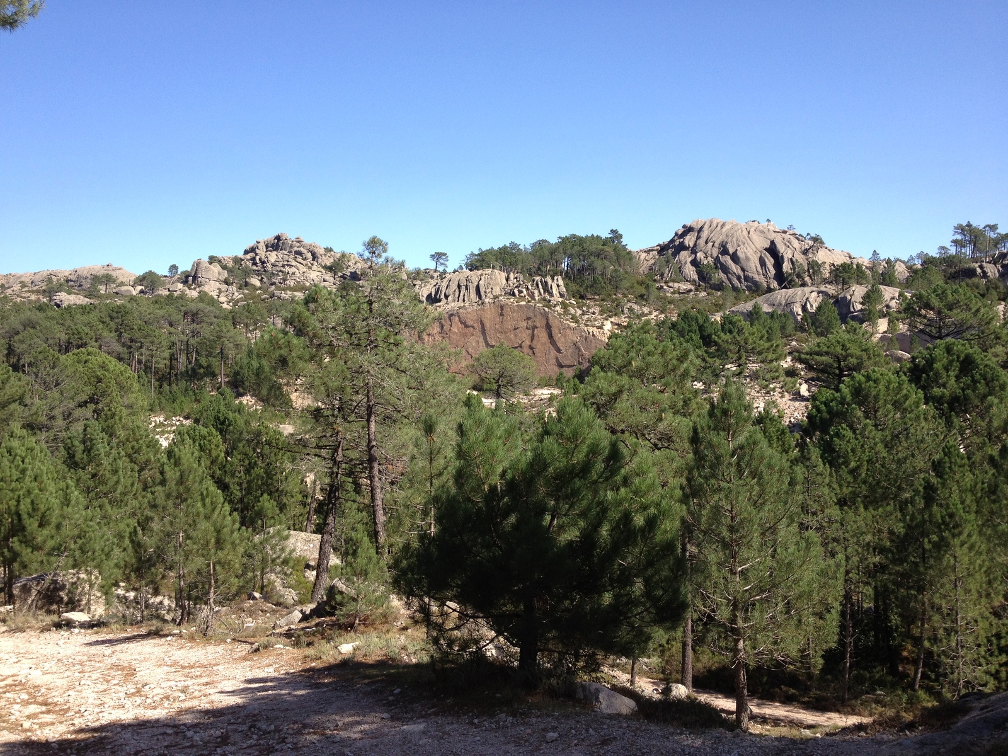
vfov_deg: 40.7
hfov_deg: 52.6
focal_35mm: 35
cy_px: 378
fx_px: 1019
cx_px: 504
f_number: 2.4
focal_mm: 4.28
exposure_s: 1/876
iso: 64
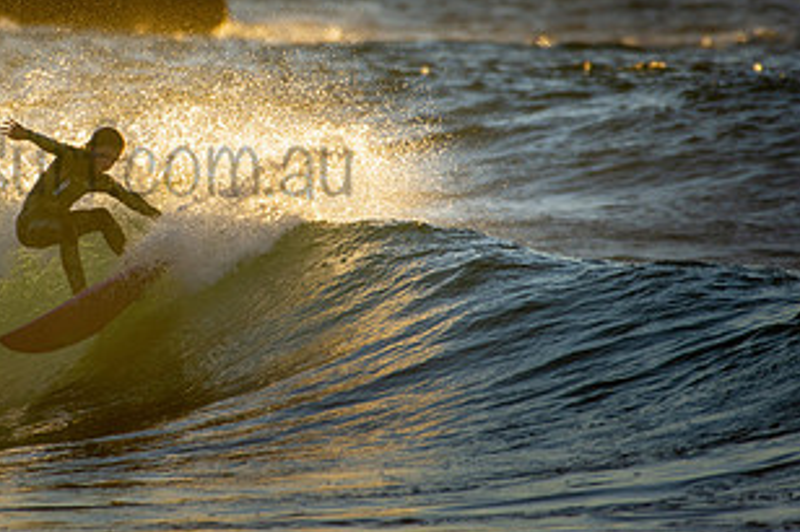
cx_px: 78
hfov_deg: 1.4
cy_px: 136
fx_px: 32404
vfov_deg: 0.9
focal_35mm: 1459
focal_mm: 500
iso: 280
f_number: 5.6
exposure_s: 1/1250
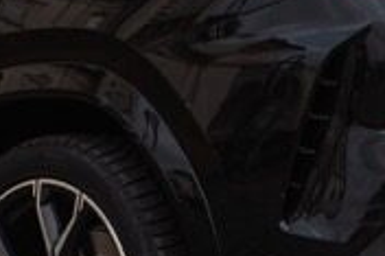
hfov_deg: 6.8
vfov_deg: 4.5
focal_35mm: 305
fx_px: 3259
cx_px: 158
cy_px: -75
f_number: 4.5
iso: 125
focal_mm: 42
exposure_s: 1/500
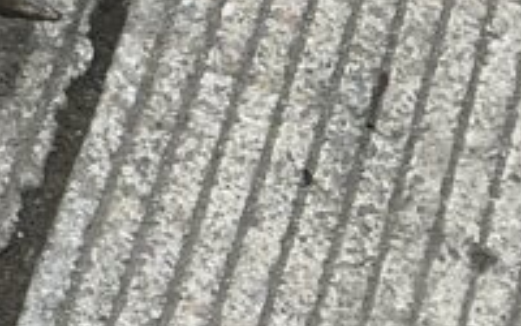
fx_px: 2158
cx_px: -774
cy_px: -326
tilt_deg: -47.2
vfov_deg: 8.2
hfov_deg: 11.2
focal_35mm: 152
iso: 20
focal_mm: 3
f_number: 1.8
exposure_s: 1/185
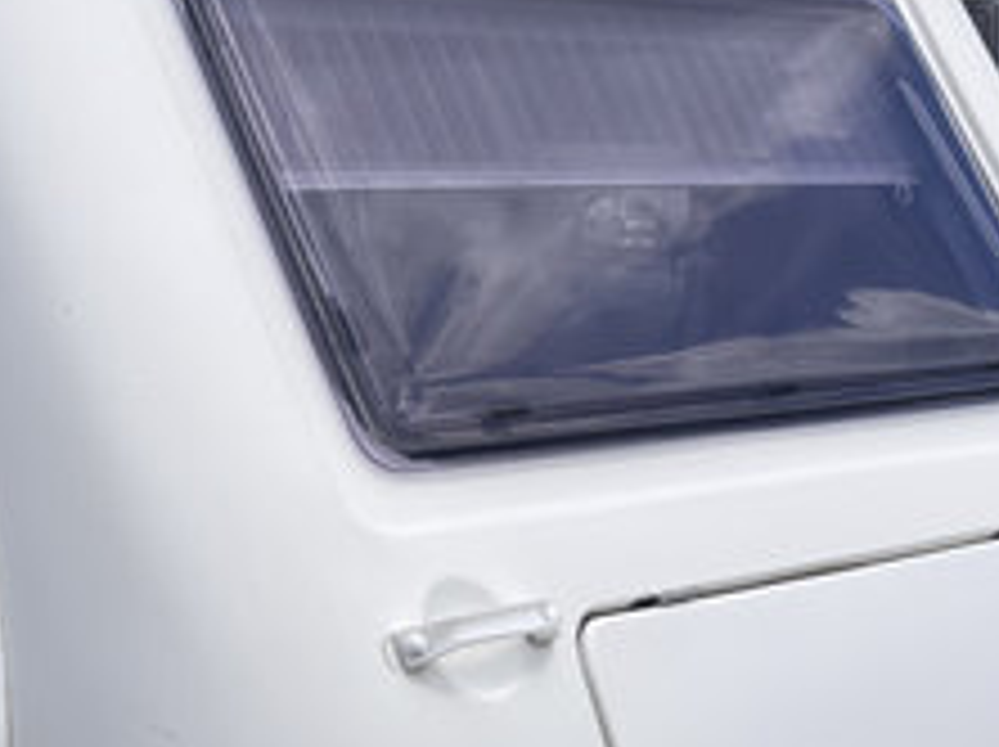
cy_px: 508
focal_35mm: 75
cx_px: 86
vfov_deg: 19.5
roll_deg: -1.1
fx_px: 2162
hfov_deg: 25.2
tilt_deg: -9.0
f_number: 1.6
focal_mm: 5.96
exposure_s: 1/5076
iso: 50
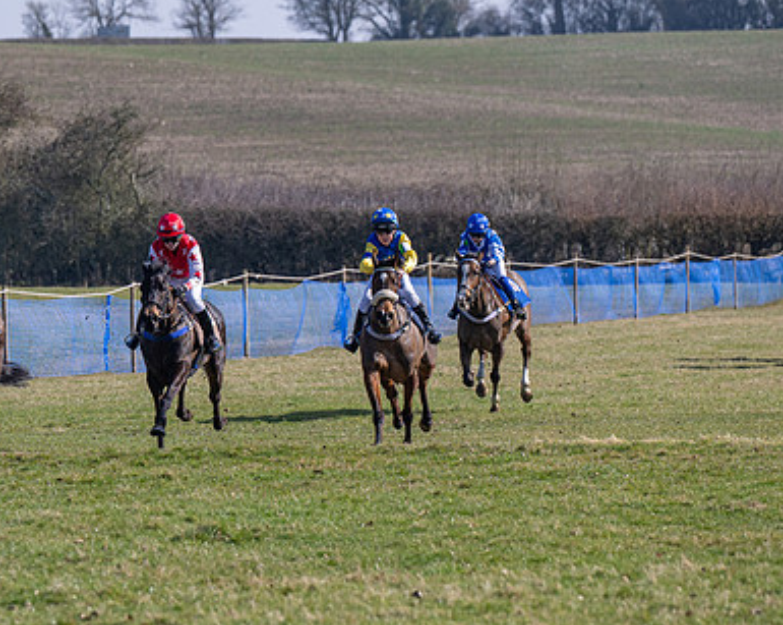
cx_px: 132
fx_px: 8309
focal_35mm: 359
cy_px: 338
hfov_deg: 5.4
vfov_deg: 4.3
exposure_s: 1/1250
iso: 200
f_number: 5
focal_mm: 190
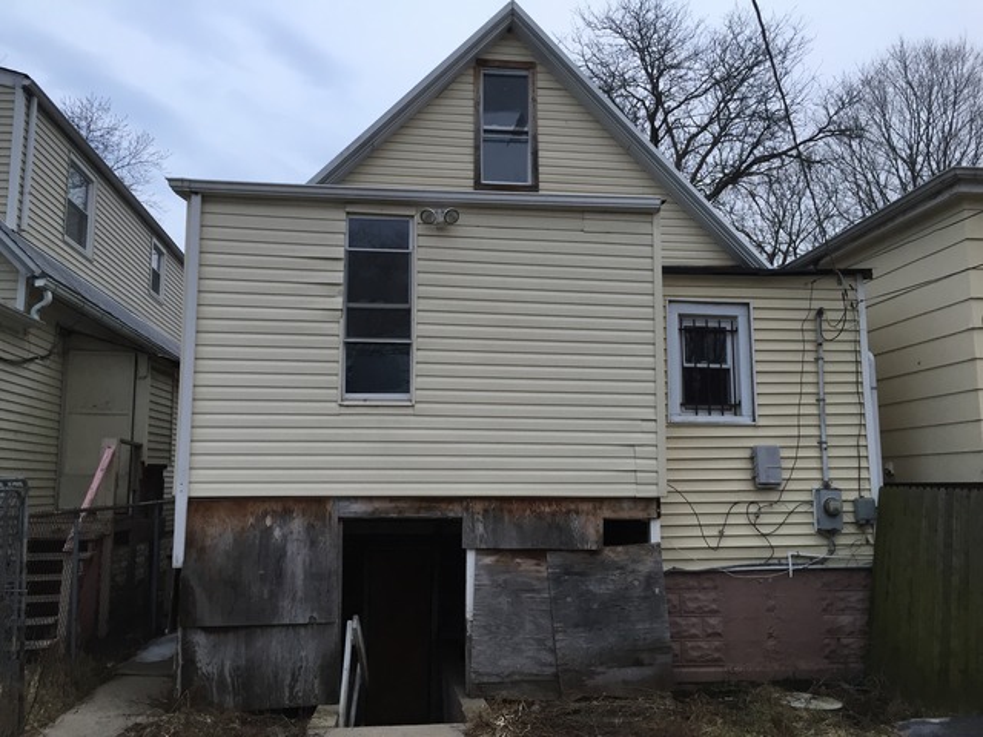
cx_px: 492
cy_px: 368
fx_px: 824
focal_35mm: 29
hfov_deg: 61.7
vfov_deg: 48.2
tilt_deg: +6.4
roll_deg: +0.9
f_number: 2.2
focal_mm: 4.15
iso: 40
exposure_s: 1/40
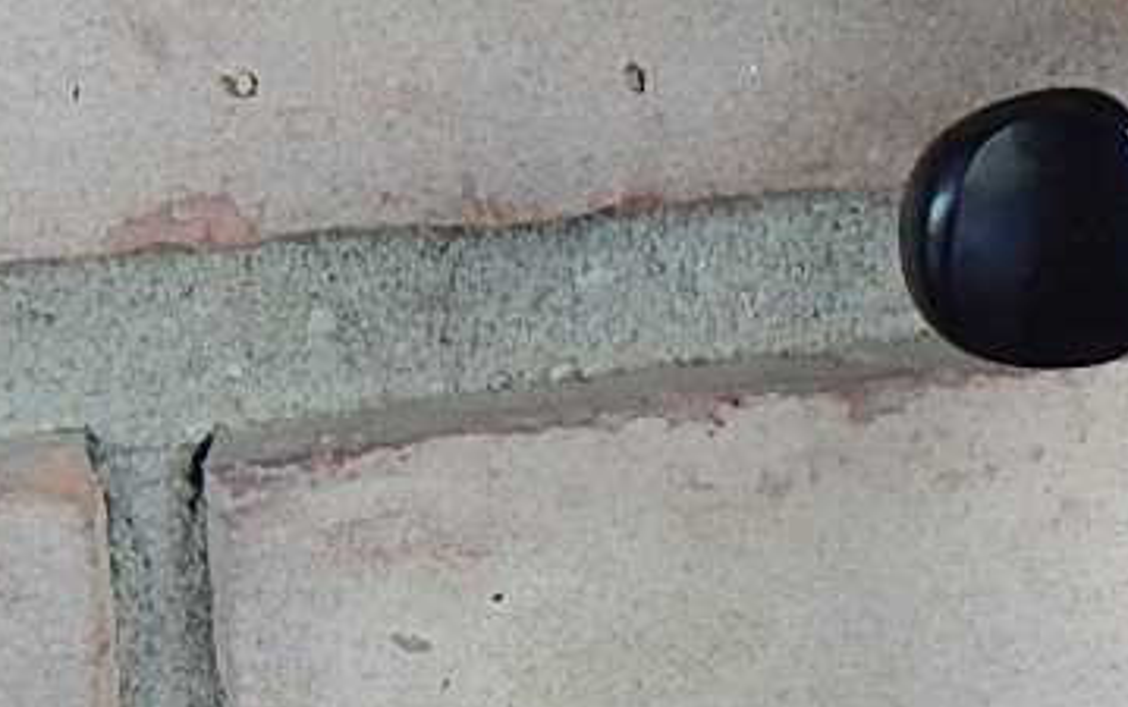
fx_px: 6245
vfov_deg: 6.4
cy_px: 820
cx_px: 1568
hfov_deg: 10.1
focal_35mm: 203
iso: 400
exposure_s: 1/50
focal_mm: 7.7
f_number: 3.6
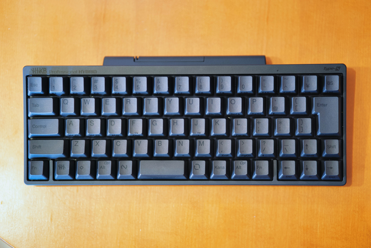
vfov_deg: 16.1
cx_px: 186
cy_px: 124
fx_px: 876
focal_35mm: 85
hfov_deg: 23.9
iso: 1250
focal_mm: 85
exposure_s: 1/60
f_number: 1.8
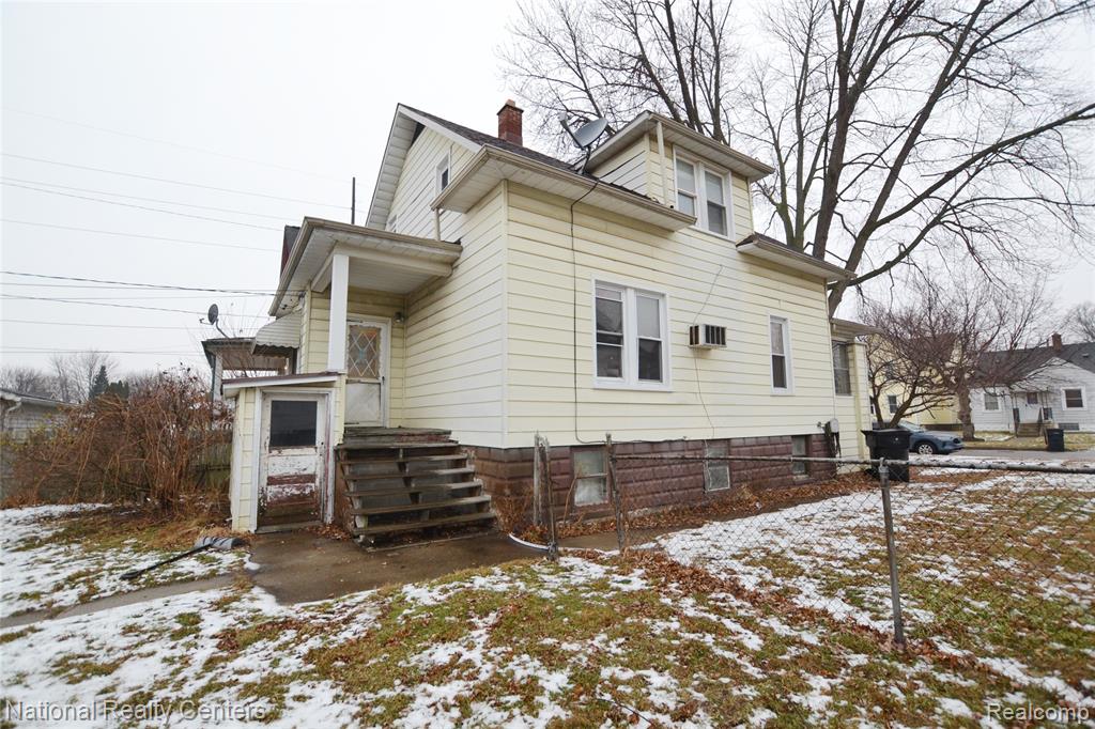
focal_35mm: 15
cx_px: 548
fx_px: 456
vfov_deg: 77.3
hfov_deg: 100.4
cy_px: 364
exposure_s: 1/100
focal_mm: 10
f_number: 5
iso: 400
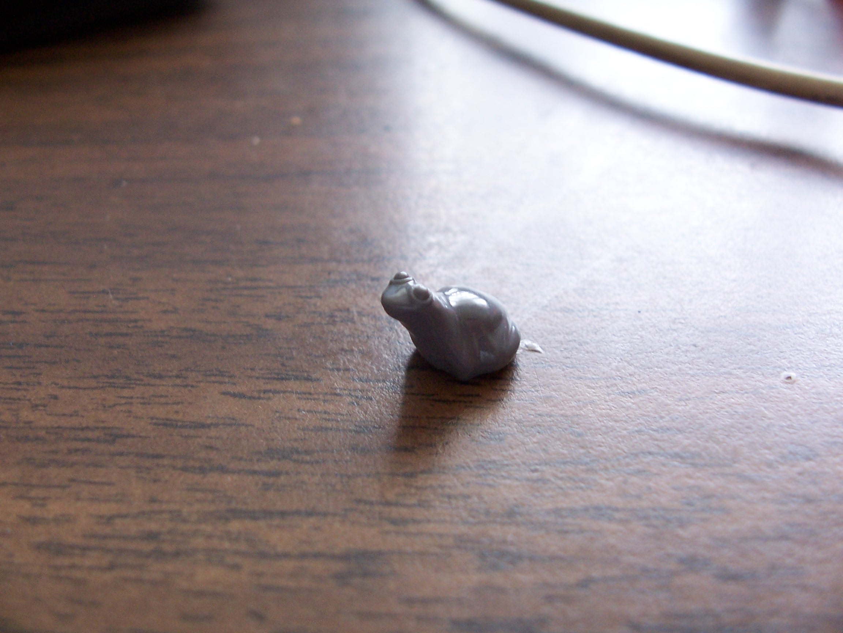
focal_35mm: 35
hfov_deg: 52.6
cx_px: 422
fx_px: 852
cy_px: 316
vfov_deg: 40.7
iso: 140
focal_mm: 6
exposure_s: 1/20
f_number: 2.8
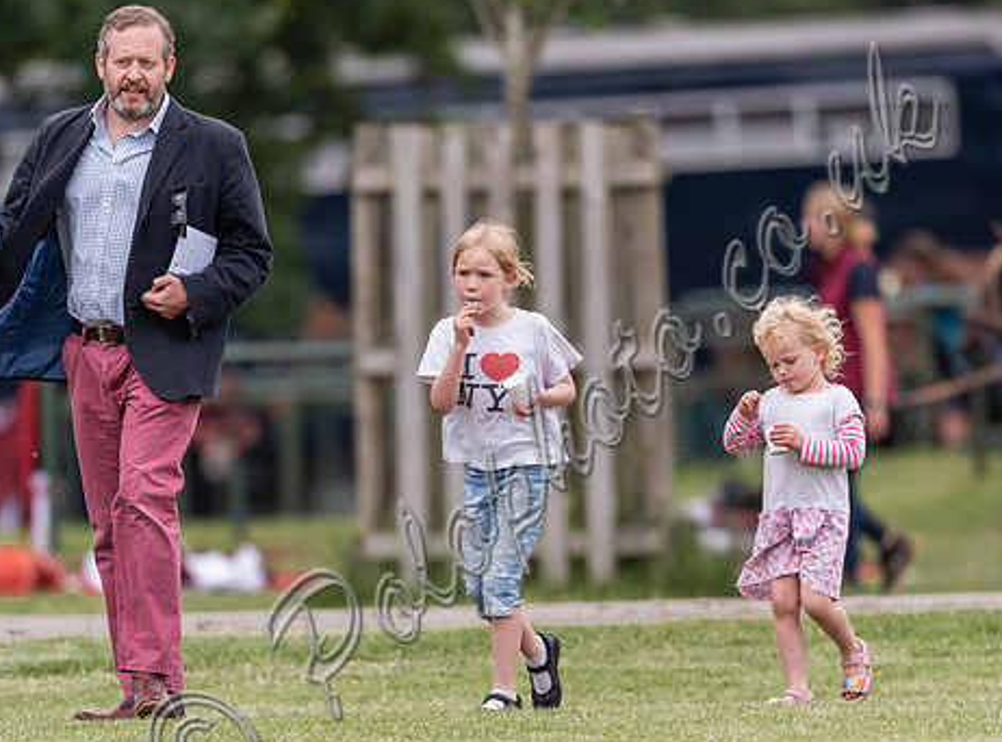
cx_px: 489
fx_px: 22963
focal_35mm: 797
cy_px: 524
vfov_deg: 1.9
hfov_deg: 2.5
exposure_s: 1/2500
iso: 800
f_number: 4
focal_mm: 500
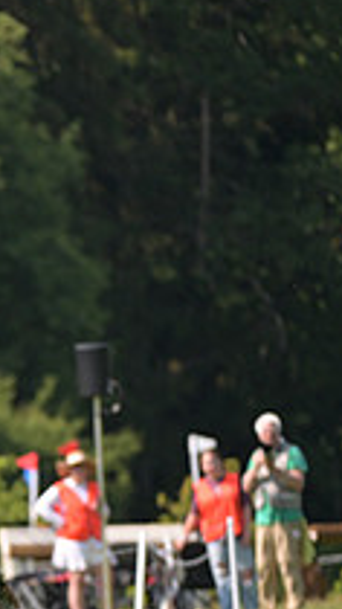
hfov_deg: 1.9
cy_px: 474
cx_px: -490
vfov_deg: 3.4
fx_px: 10278
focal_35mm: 637
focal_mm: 220
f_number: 5
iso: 400
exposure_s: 1/1250
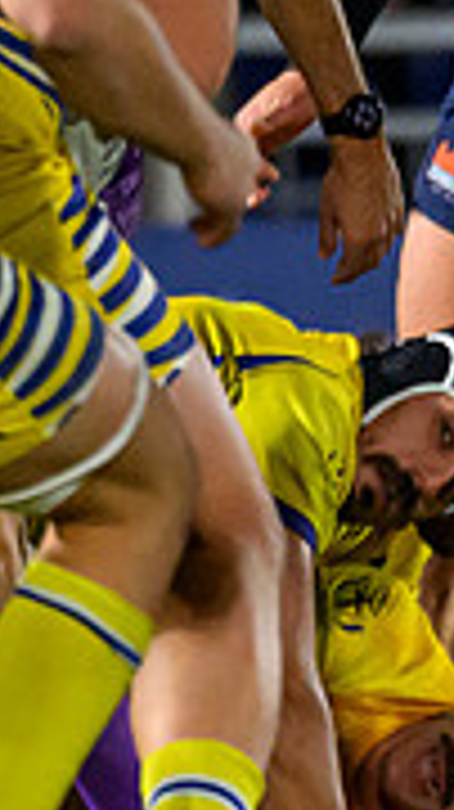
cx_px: 1197
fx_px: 61495
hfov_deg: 0.4
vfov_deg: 0.8
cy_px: 343
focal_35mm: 2868
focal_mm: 560
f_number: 4
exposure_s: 1/1000
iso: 8000
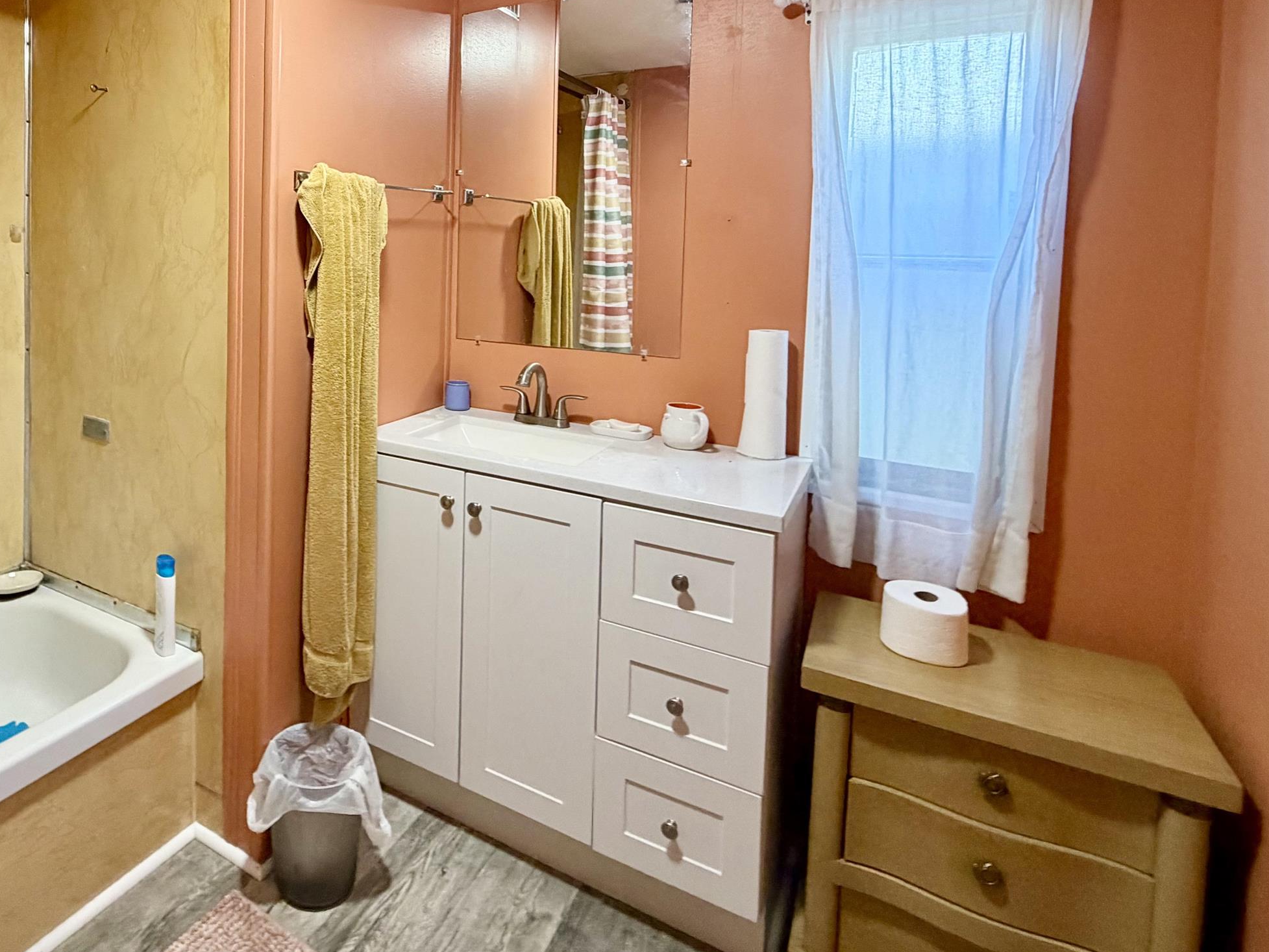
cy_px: 286
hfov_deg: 72.4
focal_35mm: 22
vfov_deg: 59.1
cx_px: 358
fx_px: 806
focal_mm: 2.22
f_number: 2.2
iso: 320
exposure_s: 1/60
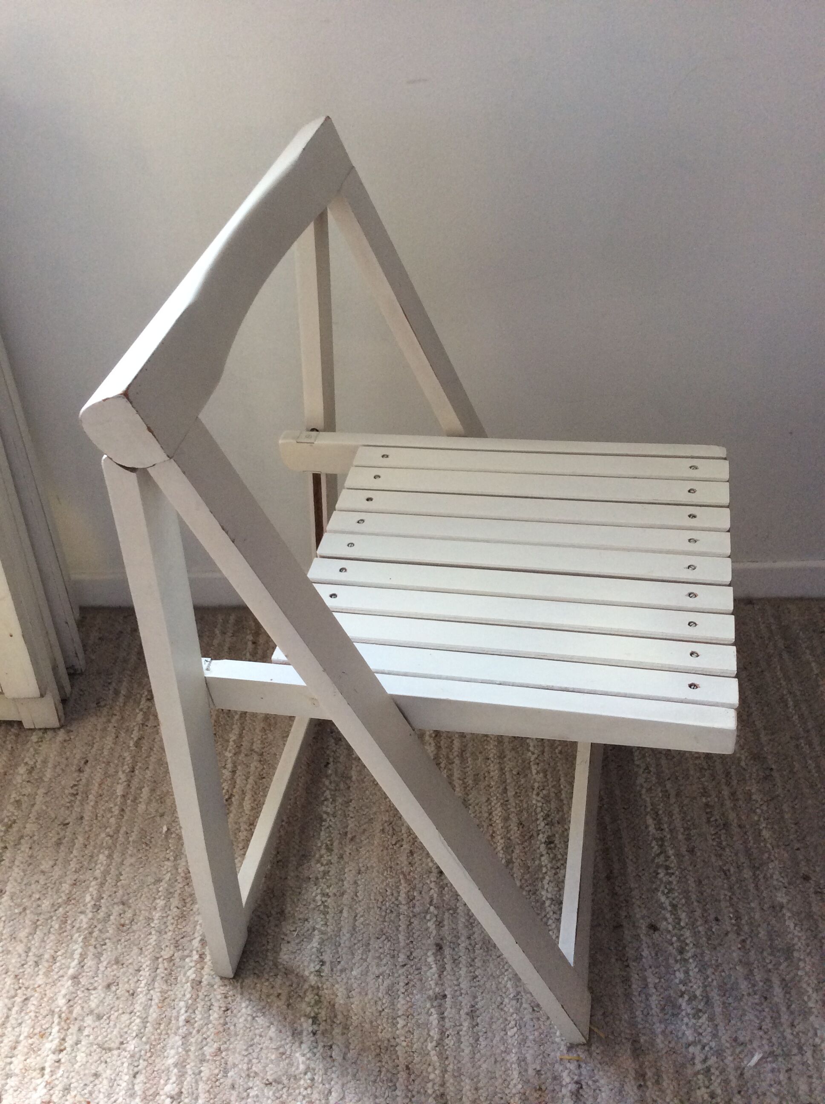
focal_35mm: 32
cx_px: 412
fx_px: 1020
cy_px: 552
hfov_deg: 44.1
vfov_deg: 56.9
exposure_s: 1/25
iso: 64
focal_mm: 3.3
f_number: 2.4
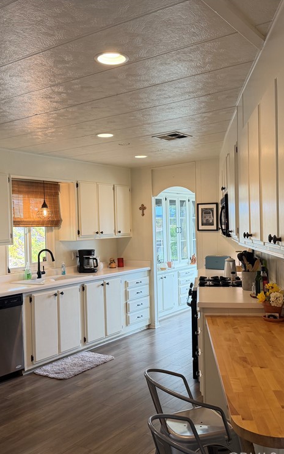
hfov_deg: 36.3
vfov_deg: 55.3
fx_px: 433
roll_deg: +1.1
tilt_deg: -0.1
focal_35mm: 35
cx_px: 142
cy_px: 232
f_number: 1.78
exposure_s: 1/120
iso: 160
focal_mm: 6.76
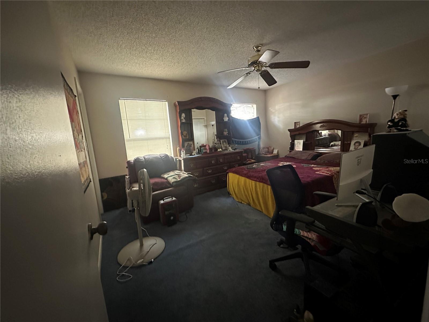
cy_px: 161
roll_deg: +4.1
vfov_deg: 85.7
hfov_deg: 102.1
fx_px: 174
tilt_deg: -9.5
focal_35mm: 14
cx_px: 214
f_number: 2.2
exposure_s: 1/41
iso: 1250
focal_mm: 2.22
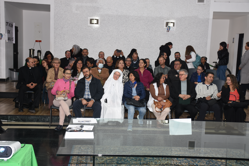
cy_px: 83
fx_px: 353
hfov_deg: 38.9
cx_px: 124
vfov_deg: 26.5
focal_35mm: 51
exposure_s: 1/80
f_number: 5.6
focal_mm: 34
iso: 250
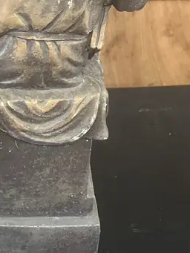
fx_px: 614
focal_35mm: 84
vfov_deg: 22.8
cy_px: 38
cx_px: 10
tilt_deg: -24.6
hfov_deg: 17.3
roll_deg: -1.2
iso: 250
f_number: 1.8
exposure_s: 1/33
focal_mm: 3.99
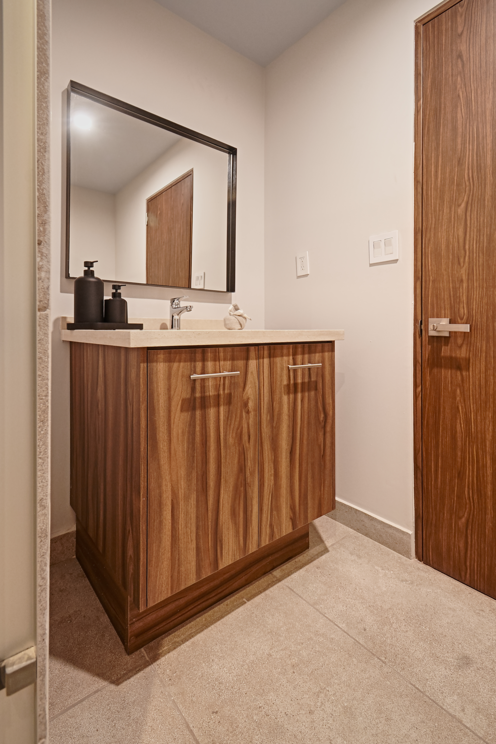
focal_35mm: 15
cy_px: 372
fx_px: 310
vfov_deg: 100.4
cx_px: 248
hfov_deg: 77.3
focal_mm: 10
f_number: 5.6
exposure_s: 1/2
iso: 500
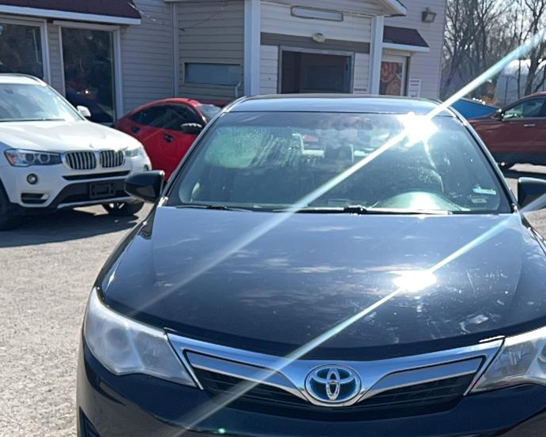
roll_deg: -2.6
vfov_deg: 31.2
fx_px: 760
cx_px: 317
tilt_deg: -19.5
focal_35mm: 47
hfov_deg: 39.4
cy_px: 354
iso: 32
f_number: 1.5
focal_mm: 5.7
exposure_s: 1/5291
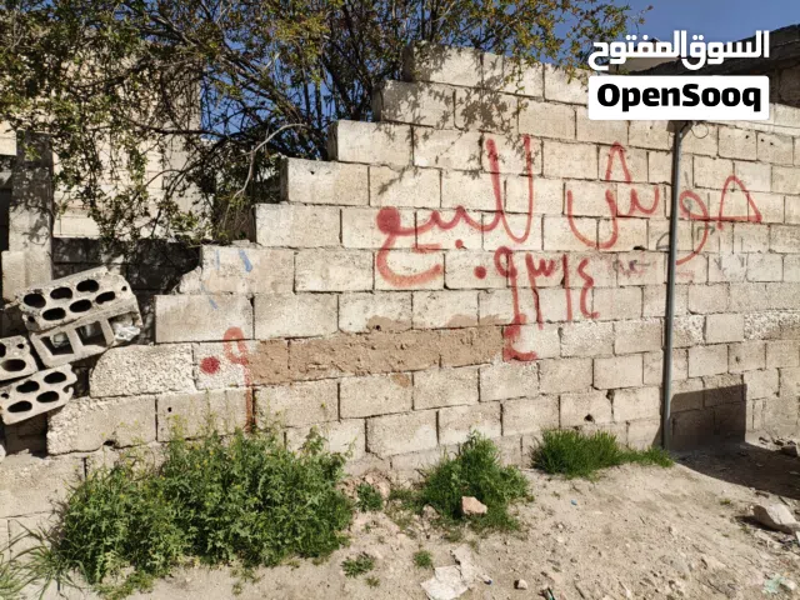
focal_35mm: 23
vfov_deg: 58.9
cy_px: 300
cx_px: 400
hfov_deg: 73.9
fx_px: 532
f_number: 1.79
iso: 70
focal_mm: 4.71
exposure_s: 1/1333
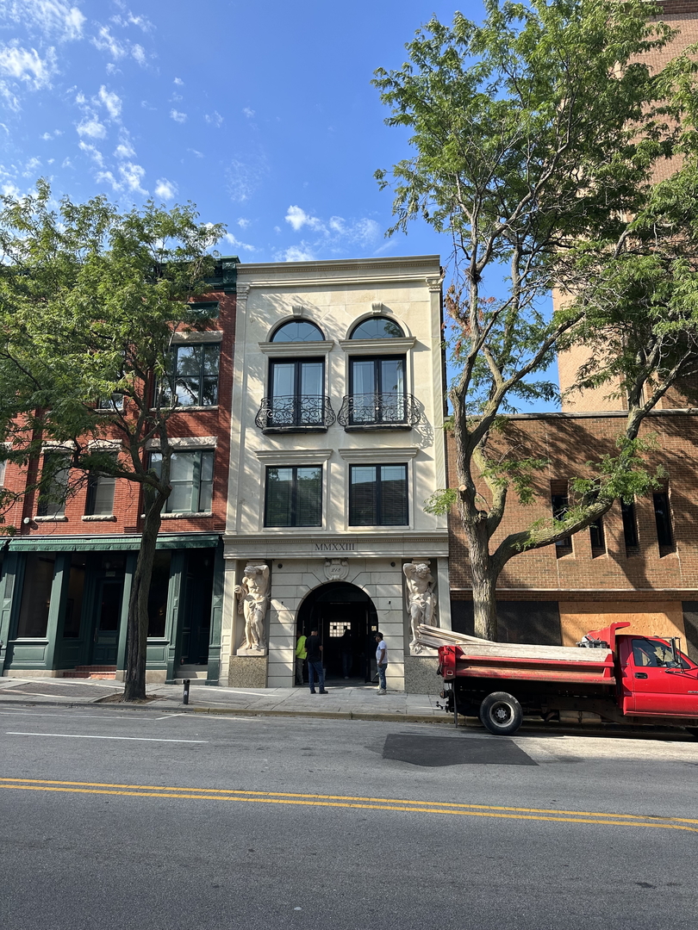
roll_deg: +0.6
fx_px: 645
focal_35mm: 24
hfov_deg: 56.8
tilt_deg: +14.8
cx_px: 349
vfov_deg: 71.6
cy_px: 465
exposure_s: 1/1692
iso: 80
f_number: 1.78
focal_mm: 6.86
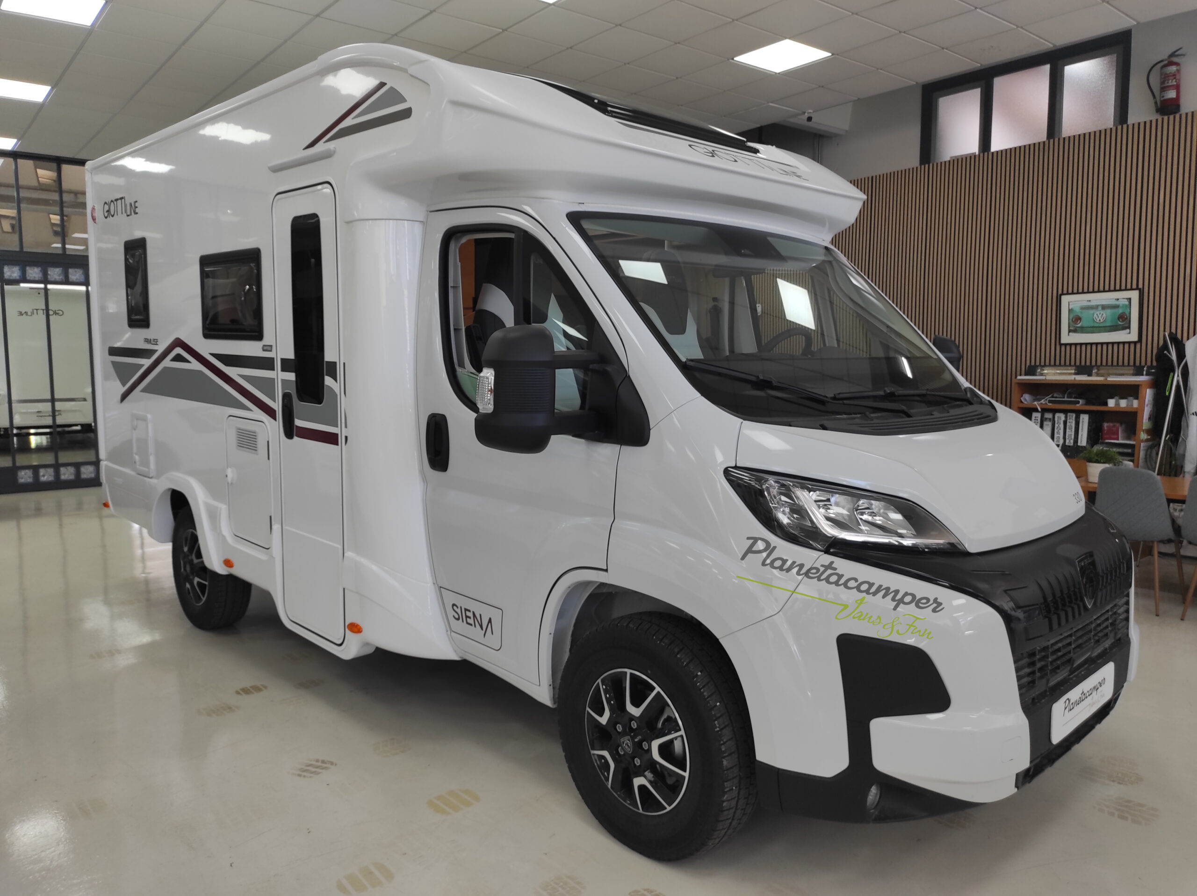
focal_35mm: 25
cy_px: 448
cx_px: 598
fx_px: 864
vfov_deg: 54.8
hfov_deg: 69.4
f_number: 1.89
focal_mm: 5.43
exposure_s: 1/100
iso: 102
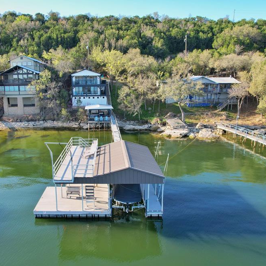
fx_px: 252
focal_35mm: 29
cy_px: 133
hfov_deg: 55.3
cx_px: 108
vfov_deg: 55.6
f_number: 2.8
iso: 100
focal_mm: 8.38
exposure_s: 1/500
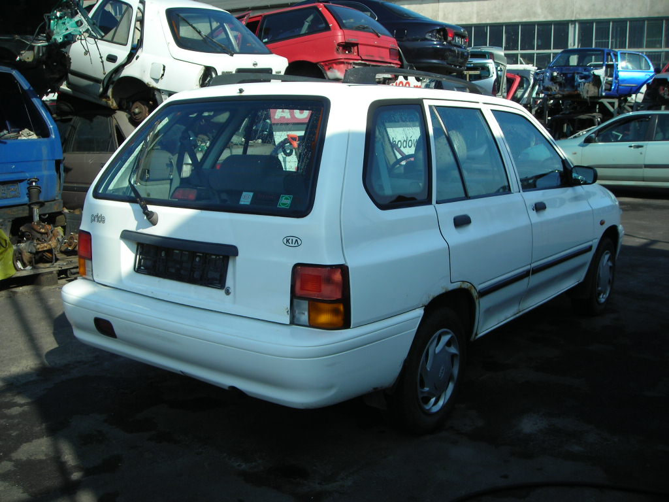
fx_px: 734
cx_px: 334
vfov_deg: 37.7
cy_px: 251
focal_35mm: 38
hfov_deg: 49.0
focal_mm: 6.3
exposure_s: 1/172
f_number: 6.4
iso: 50
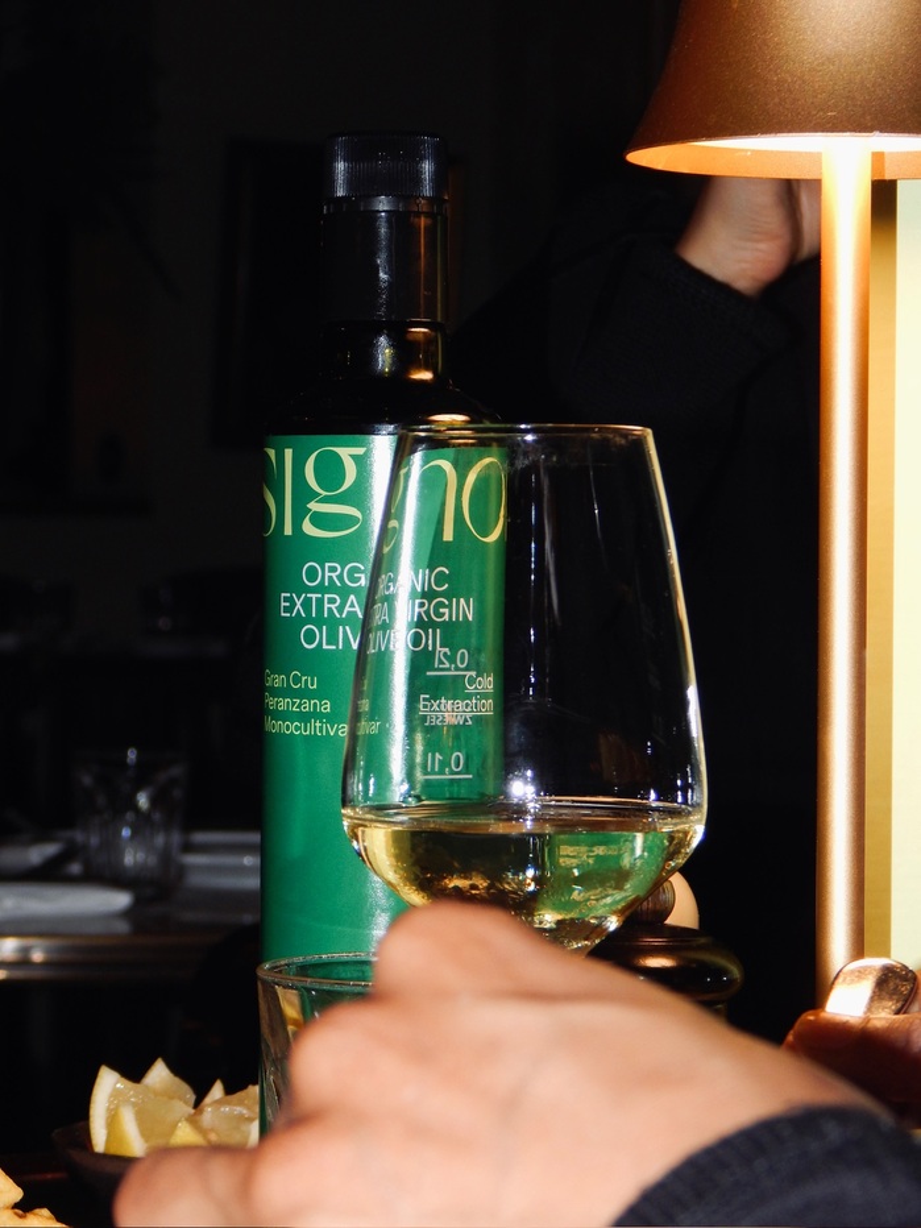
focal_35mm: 131
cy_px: 614
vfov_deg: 15.1
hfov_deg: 11.3
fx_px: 4647
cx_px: 460
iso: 200
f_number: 4.8
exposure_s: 1/30
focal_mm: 23.4
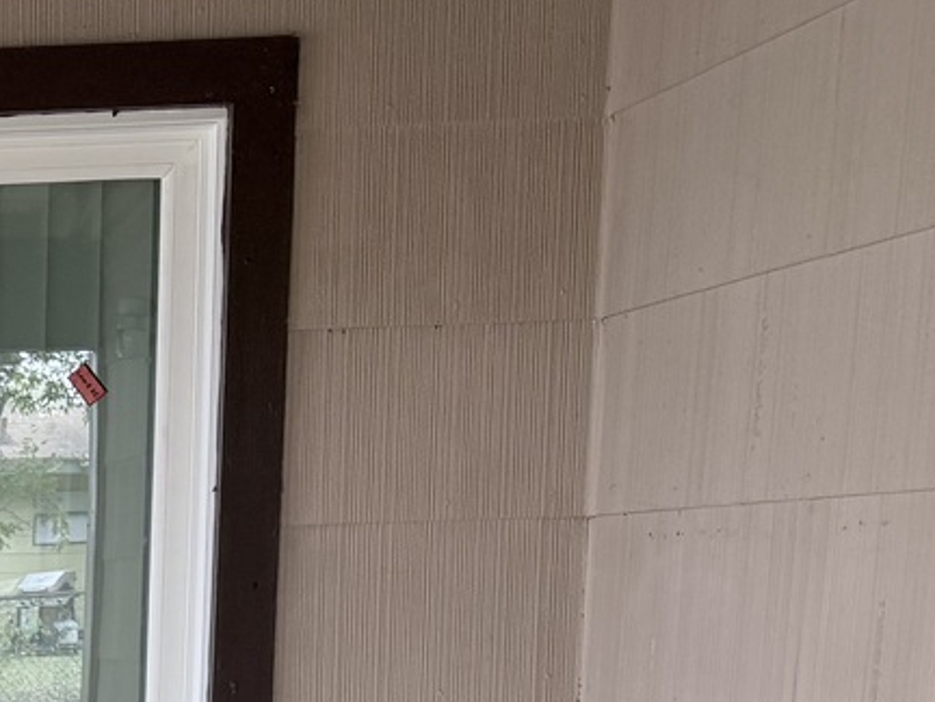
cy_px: 966
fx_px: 2161
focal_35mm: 80
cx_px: -524
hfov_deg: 20.4
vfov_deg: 17.1
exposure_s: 1/147
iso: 125
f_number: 1.78
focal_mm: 6.76
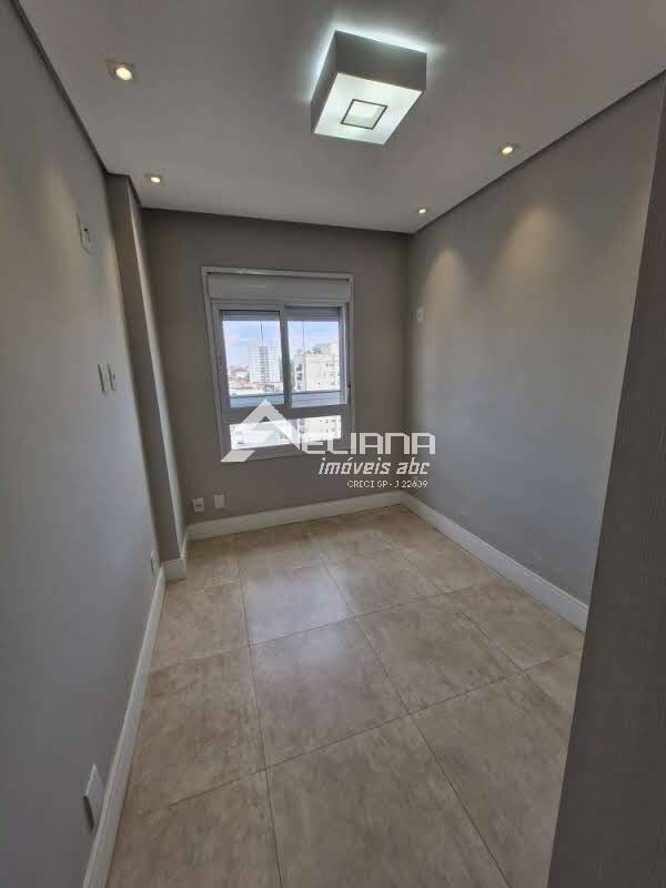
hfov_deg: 89.9
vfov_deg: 106.2
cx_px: 333
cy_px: 444
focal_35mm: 13
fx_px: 333
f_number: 2.2
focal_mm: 1.74
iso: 50
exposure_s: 1/165
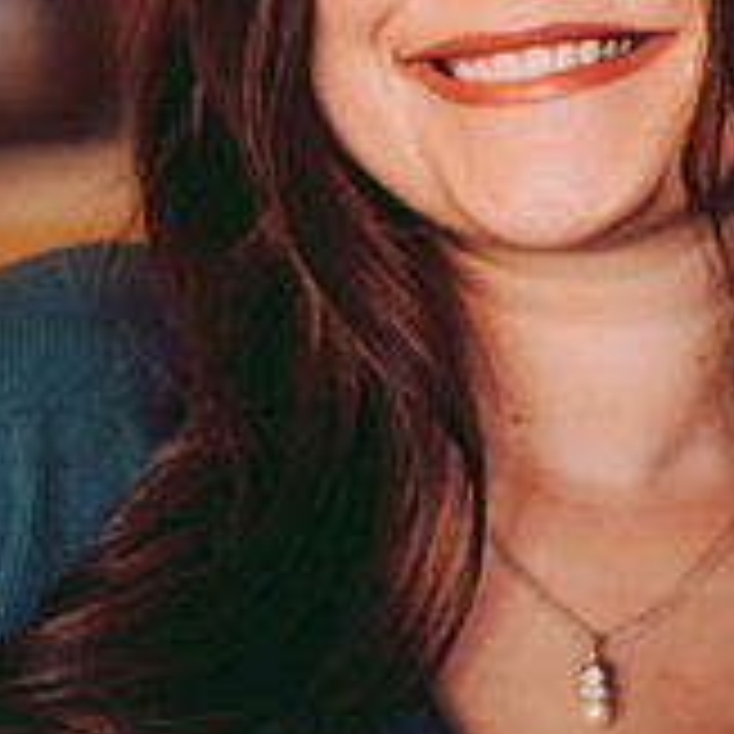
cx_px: 144
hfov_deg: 8.2
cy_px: 146
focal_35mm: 212
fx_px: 5086
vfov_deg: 8.2
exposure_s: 1/160
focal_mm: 70
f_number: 2.8
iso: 800
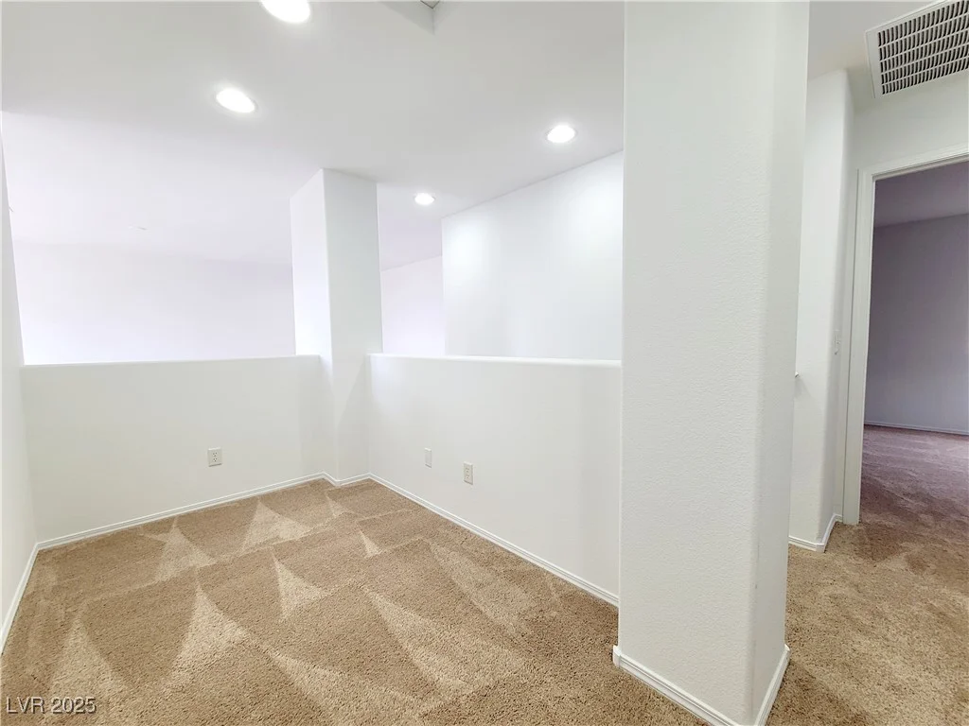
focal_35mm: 13
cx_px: 484
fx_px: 364
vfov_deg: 89.9
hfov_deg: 106.2
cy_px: 363
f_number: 2.2
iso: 80
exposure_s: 1/60.2
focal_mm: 2.2
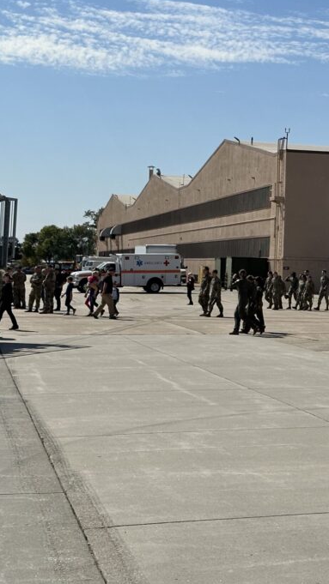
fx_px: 1272
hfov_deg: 14.3
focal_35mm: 82
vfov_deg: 25.9
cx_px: 389
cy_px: 256
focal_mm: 6.86
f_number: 1.78
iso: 64
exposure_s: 1/9804
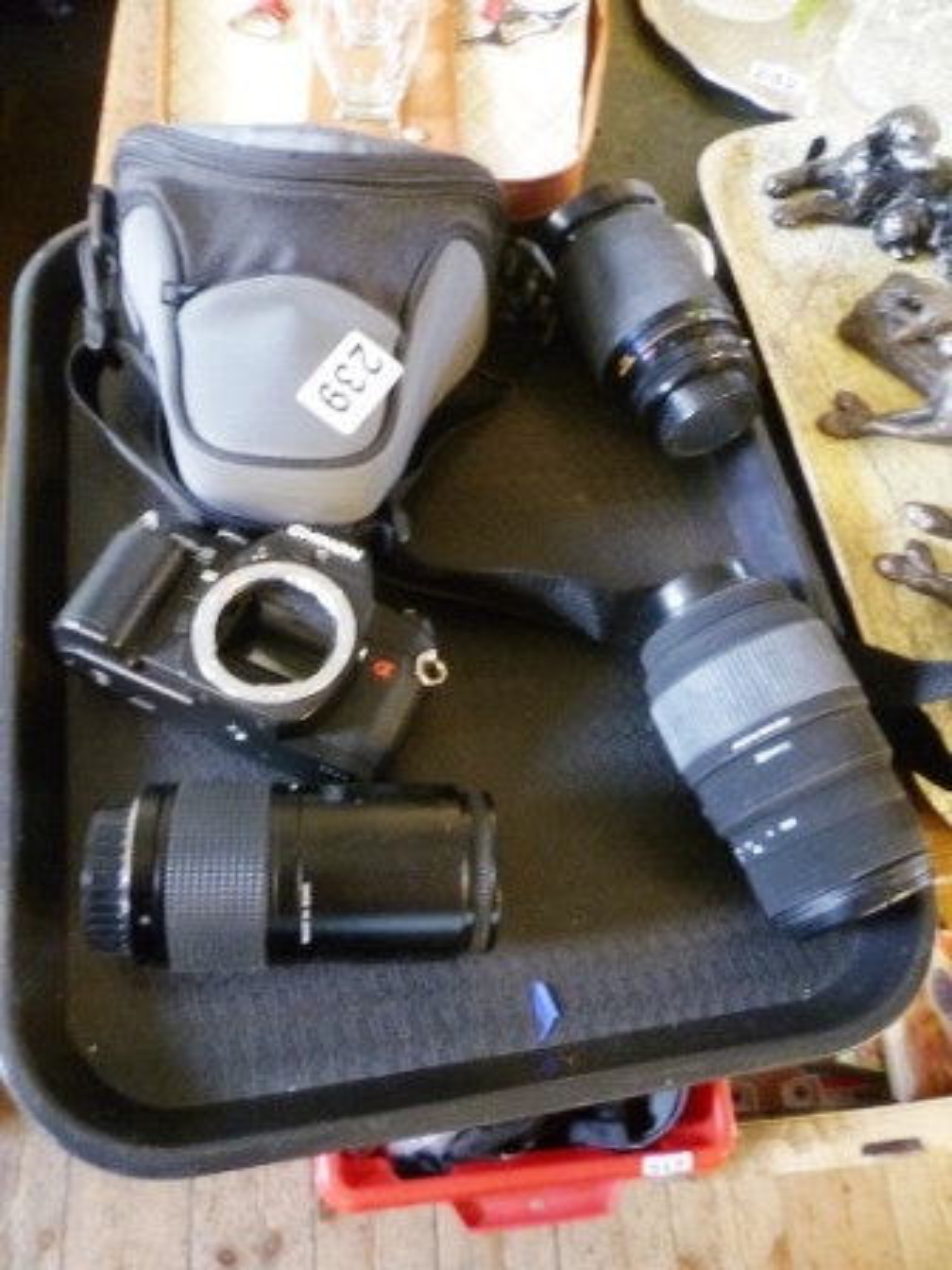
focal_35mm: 28
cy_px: 635
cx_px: 476
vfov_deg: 63.4
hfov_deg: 49.7
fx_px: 1027
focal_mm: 5
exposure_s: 1/5
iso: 400
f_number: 2.8
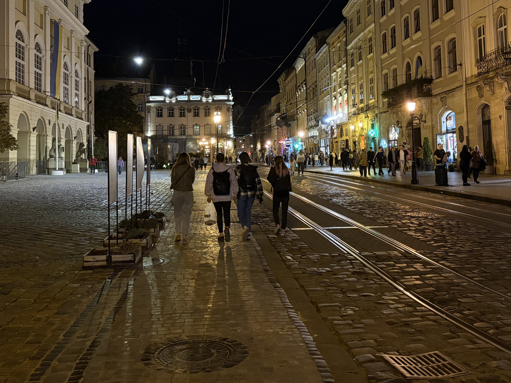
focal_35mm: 38
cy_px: 124
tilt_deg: +4.5
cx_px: 289
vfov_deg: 37.3
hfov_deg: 48.9
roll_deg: +1.7
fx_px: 561
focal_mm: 5.96
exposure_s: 1/25
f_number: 1.6
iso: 640
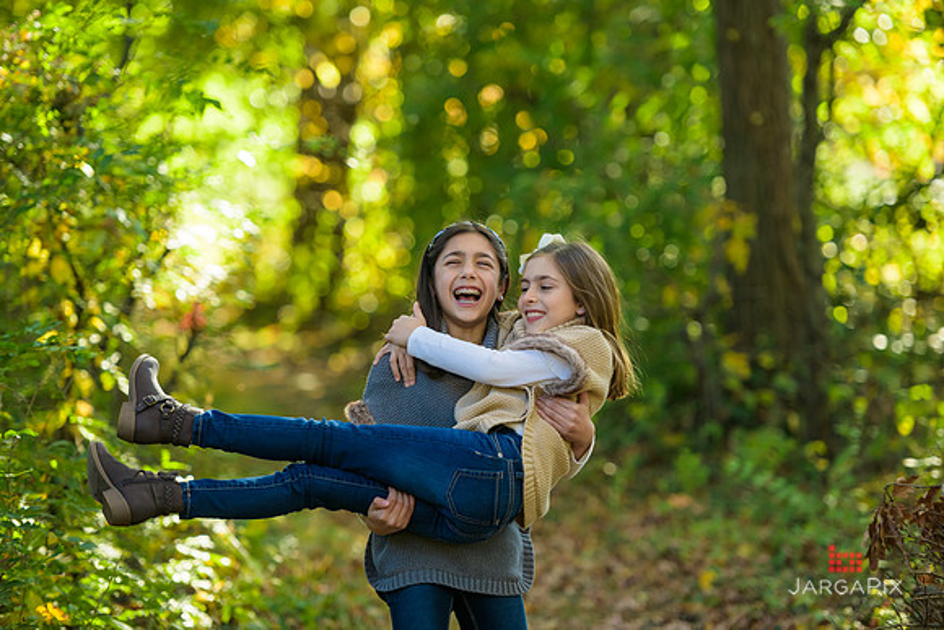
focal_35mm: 145
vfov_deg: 9.5
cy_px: 315
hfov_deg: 14.2
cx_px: 472
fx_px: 3803
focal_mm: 145
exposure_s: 1/200
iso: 200
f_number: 3.2
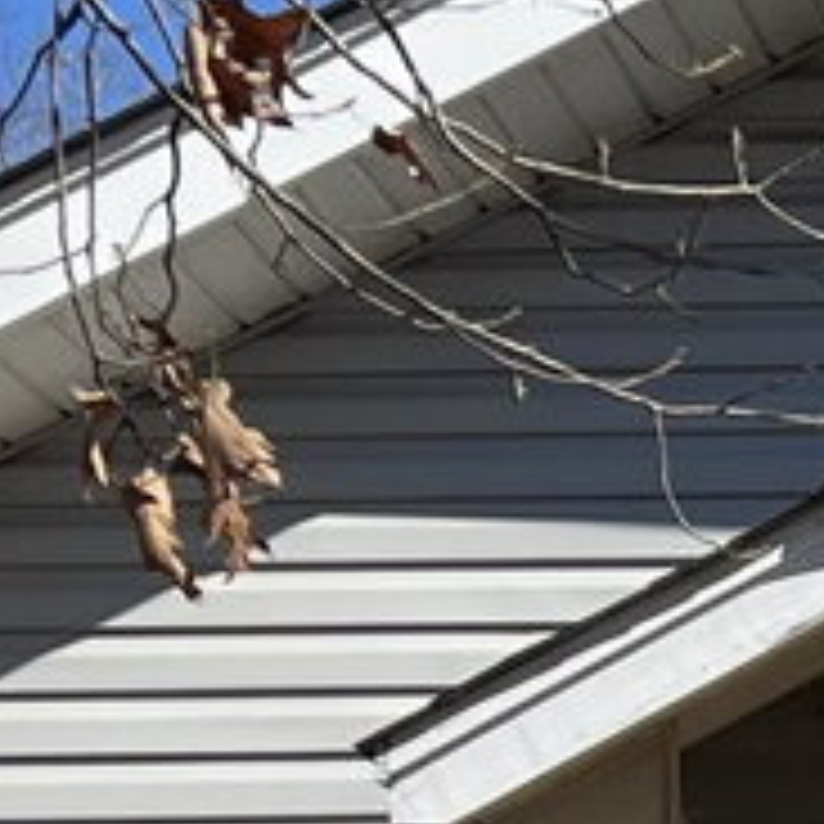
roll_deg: +1.6
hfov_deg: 8.1
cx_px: 1855
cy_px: 1364
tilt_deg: +3.5
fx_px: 5413
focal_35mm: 201
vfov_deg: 8.4
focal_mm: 5.7
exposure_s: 1/4444
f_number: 1.5
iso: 50
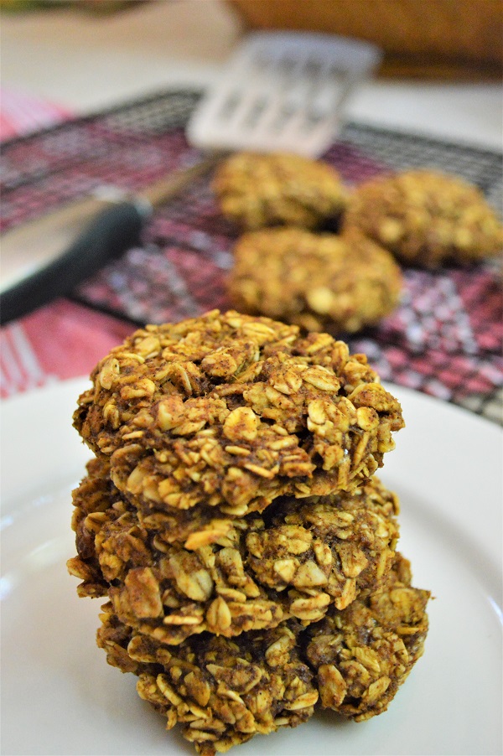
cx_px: 252
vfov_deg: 45.0
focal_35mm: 44
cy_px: 378
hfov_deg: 30.8
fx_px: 913
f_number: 4.5
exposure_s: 1/100
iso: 3200
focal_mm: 29
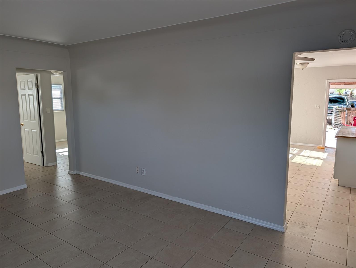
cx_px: 178
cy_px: 134
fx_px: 247
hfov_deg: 71.5
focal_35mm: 24
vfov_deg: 56.9
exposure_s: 1/130
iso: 36
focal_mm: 6.9
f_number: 1.68
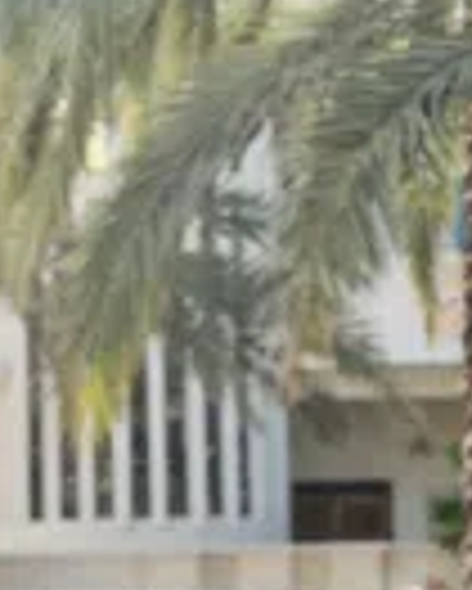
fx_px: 3994
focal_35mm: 229
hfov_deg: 6.8
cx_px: 148
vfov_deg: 8.3
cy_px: 856
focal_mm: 9
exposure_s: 1/144
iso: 20
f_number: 2.8
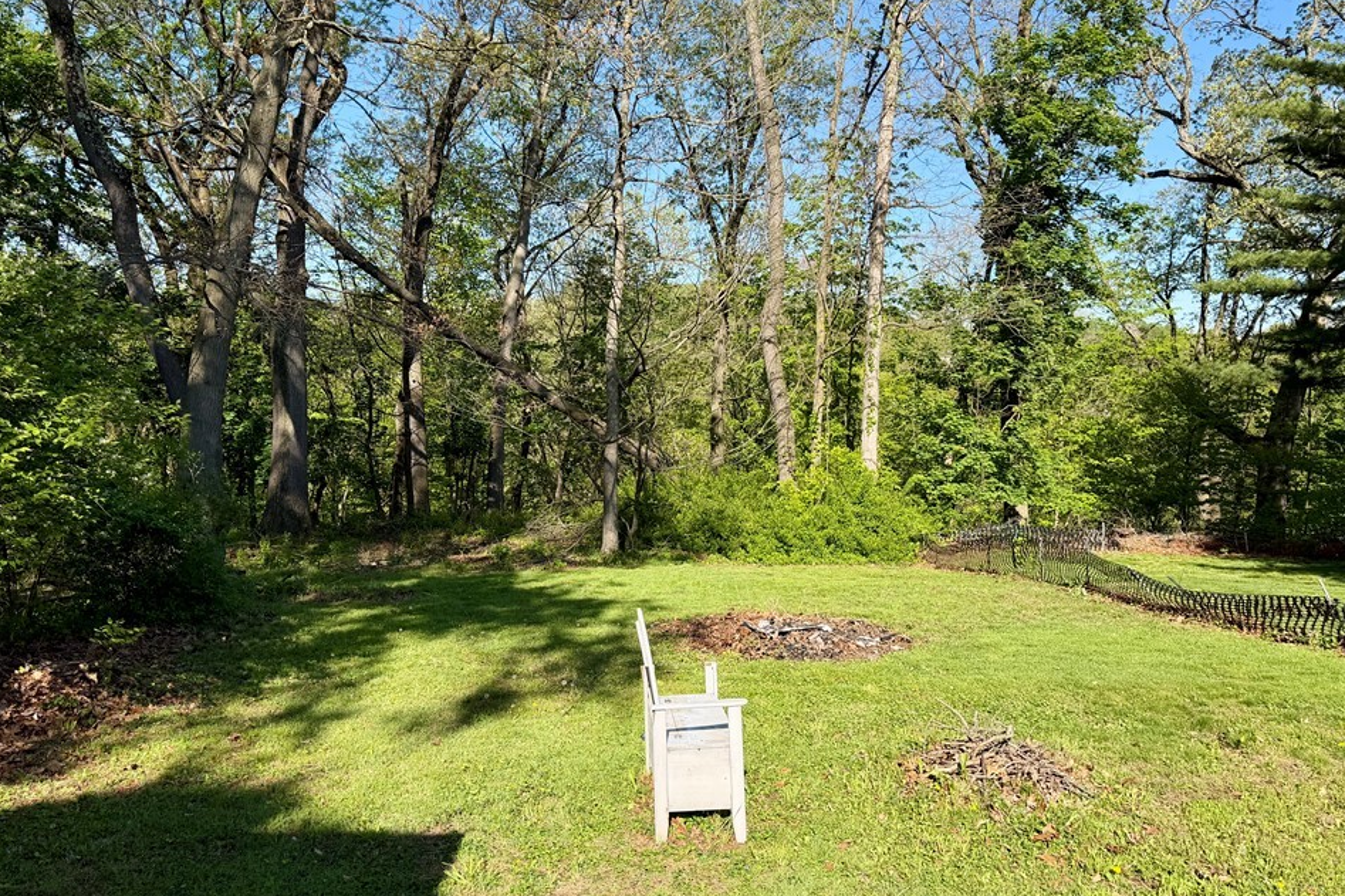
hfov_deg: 67.4
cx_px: 669
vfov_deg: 47.8
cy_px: 405
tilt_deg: -1.4
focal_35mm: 27
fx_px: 1009
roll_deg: -1.1
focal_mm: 6.76
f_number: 1.78
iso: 100
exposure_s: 1/2907
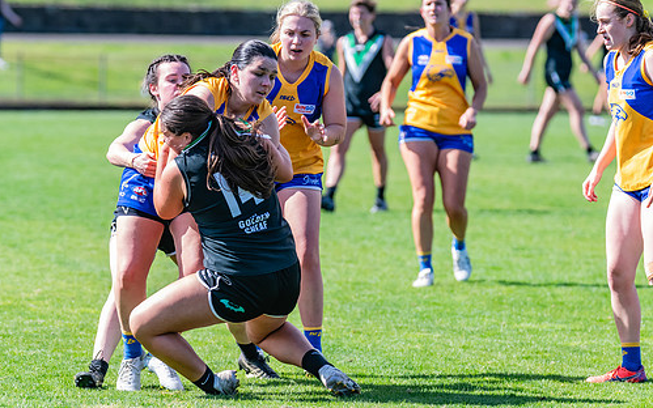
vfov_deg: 3.9
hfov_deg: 6.2
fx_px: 6051
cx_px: 220
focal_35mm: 340
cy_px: 191
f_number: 5
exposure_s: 1/1600
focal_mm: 240
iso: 800
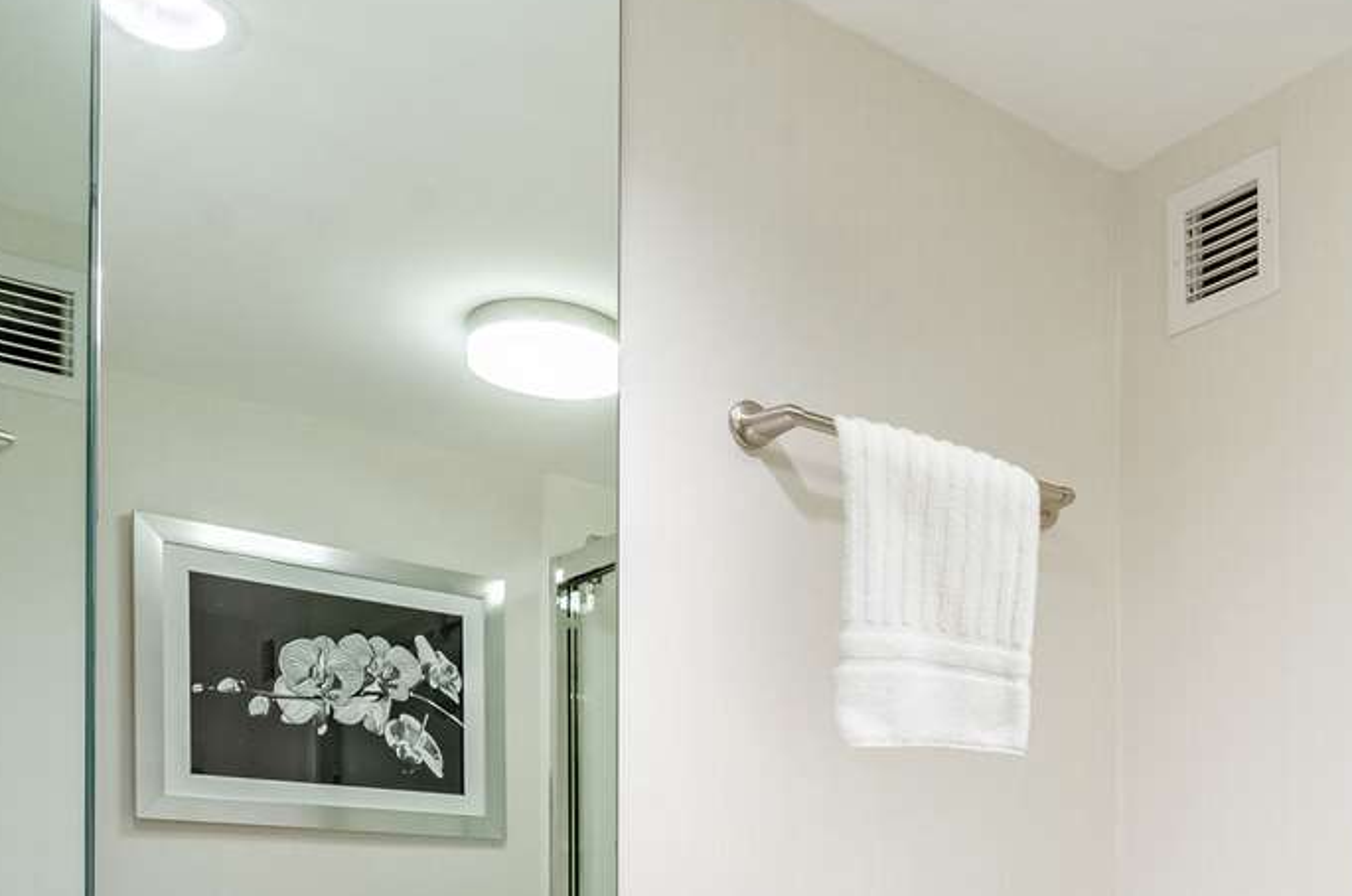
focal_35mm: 36
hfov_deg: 49.9
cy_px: 952
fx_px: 1353
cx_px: 1087
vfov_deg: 32.8
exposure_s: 1/40
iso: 400
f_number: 10
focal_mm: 11
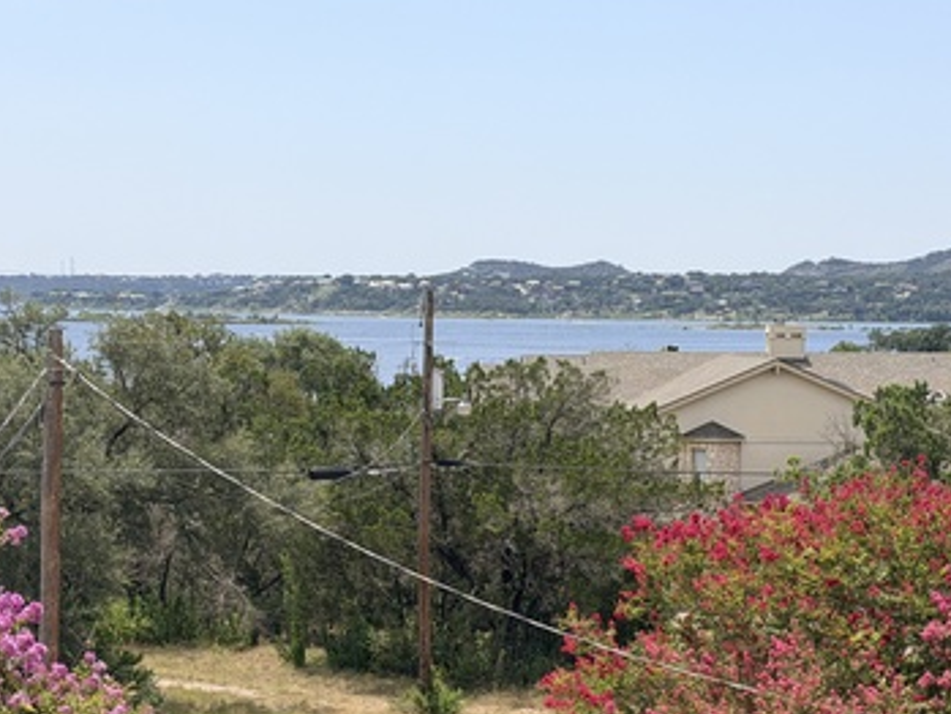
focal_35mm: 88
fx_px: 2418
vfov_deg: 16.7
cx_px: 515
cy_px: 580
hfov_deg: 22.2
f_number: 1.78
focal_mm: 6.76
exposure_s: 1/6536
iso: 64
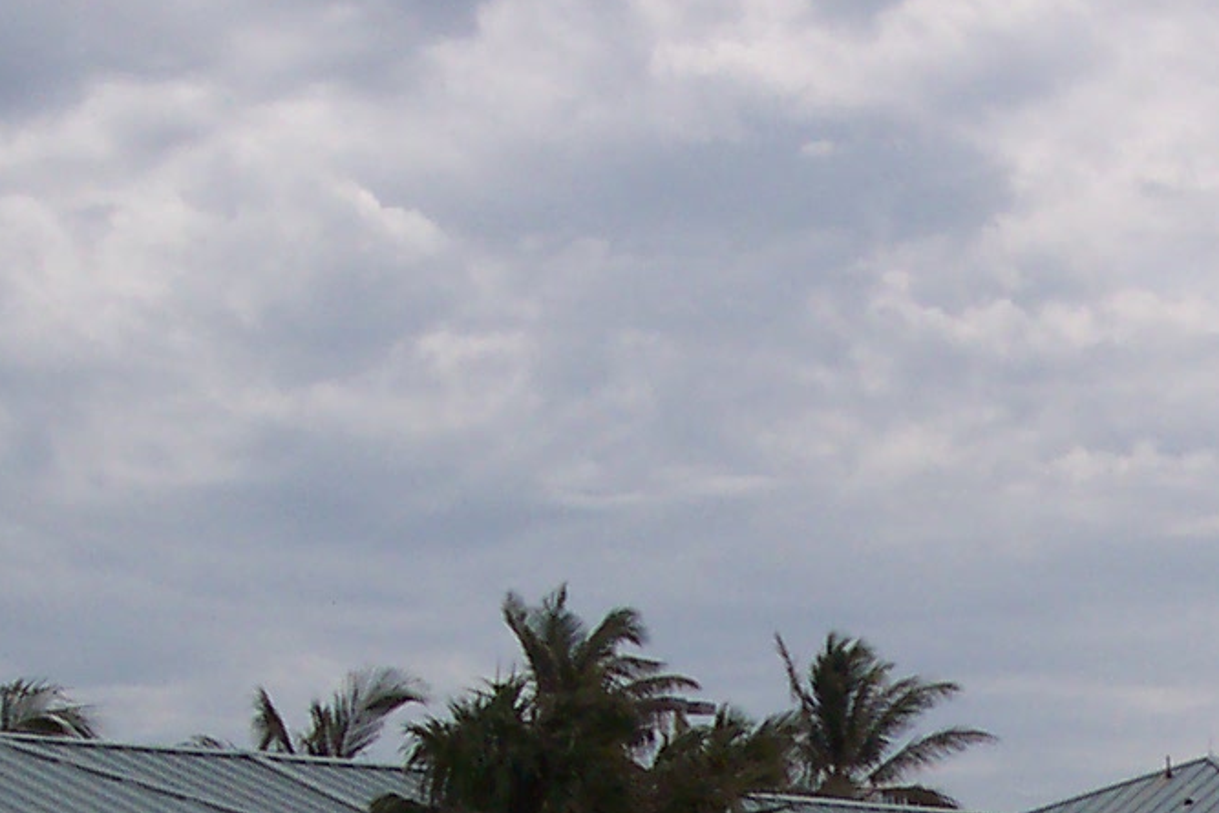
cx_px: 1318
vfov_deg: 10.9
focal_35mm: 123
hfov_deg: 16.2
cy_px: 1089
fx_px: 4166
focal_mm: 8
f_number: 4.8
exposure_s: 1/1000
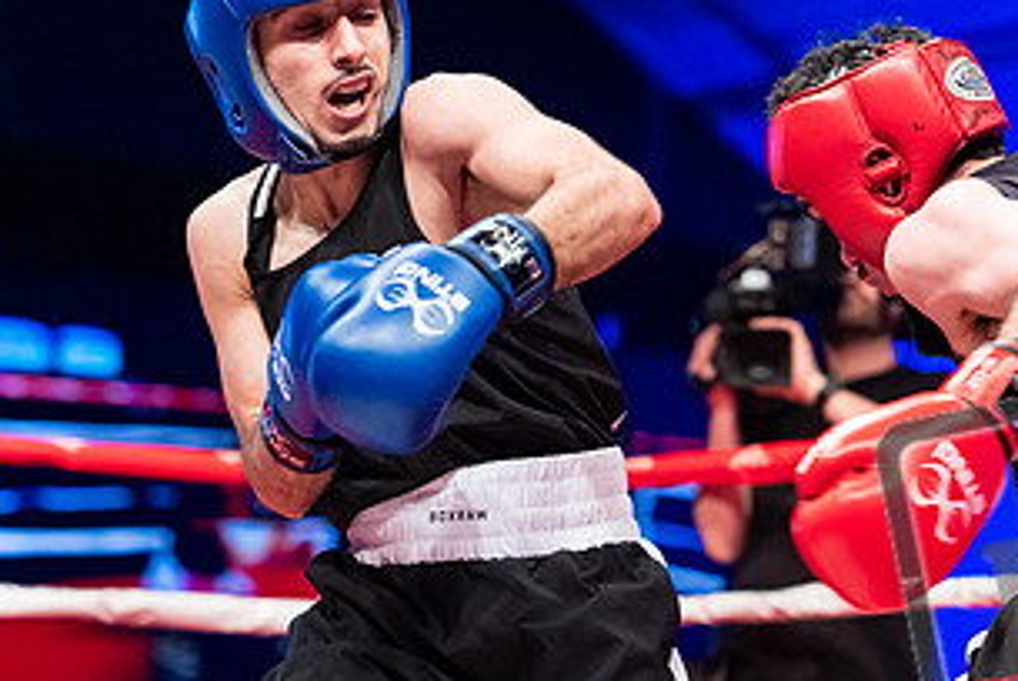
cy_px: 479
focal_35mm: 150
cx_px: 884
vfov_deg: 9.2
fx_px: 4246
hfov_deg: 13.6
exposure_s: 1/1000
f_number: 2.8
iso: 4000
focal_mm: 79
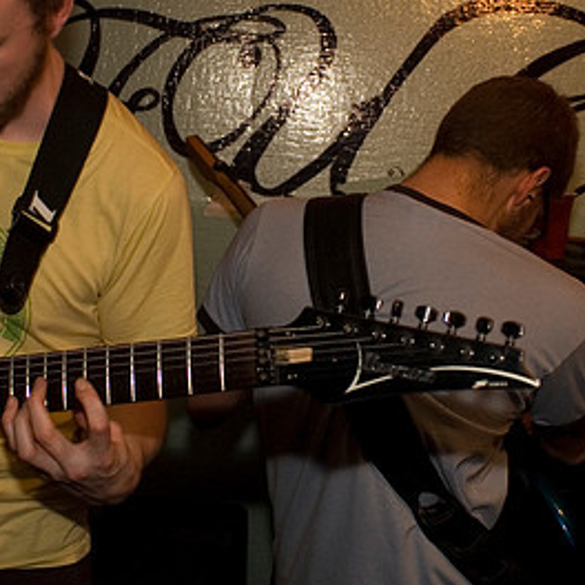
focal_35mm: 56
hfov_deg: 30.5
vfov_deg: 30.5
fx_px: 1071
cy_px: 228
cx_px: 244
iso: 800
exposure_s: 1/15
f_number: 3.2
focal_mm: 20
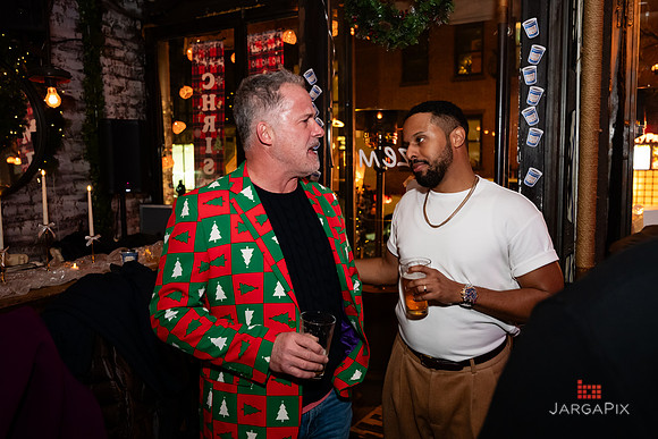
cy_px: 211
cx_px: 340
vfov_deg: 47.4
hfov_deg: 66.7
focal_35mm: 27
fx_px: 500
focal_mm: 24
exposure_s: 1/100
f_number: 3.2
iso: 3200
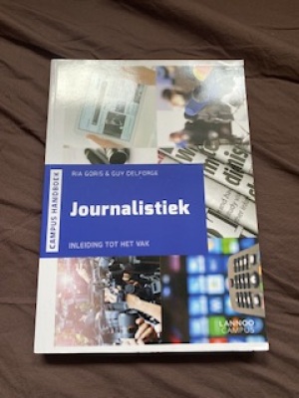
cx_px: 150
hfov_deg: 53.1
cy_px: 199
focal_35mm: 26
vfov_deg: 67.3
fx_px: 299
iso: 100
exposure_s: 1/121
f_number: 1.8
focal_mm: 4.25
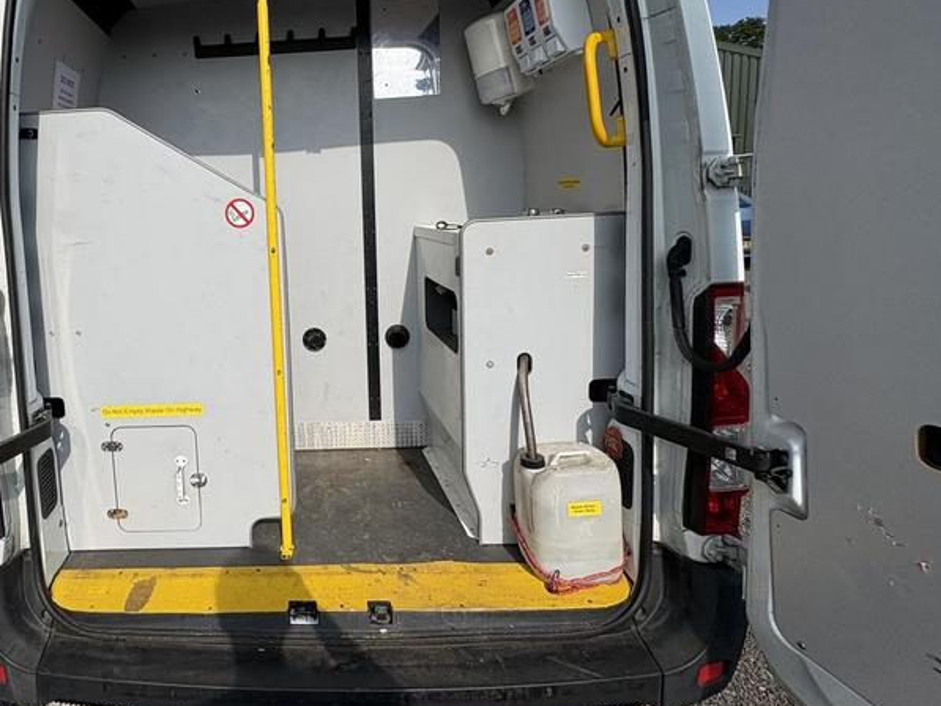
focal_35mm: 21
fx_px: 571
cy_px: 271
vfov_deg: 62.7
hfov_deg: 74.2
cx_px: 252
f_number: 2.2
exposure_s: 1/3390
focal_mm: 2.22
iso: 50
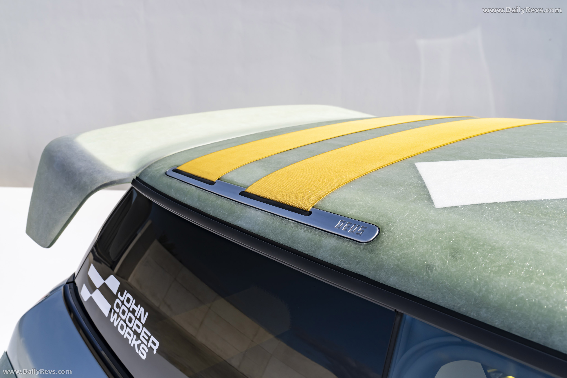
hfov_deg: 55.8
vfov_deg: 38.9
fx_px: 535
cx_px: 284
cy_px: 189
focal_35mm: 34
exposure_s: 1/160
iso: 100
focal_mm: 34
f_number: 8
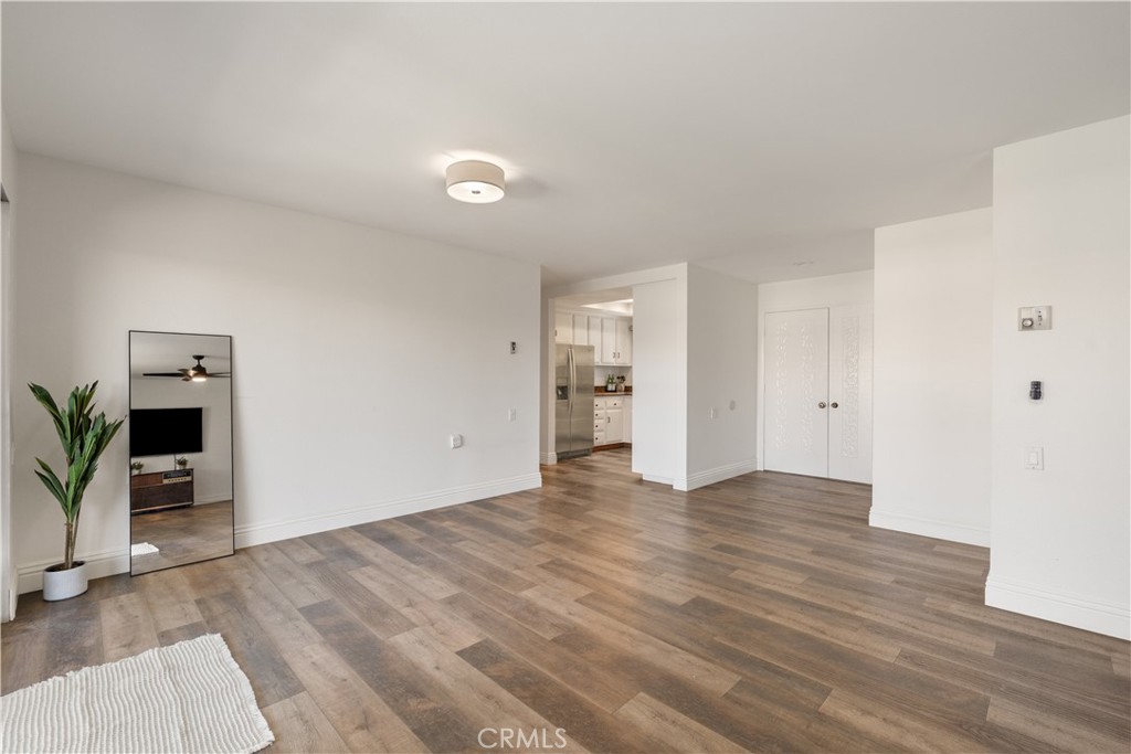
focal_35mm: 16
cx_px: 566
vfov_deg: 73.8
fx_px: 503
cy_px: 377
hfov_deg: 96.7
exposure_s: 1/30
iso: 800
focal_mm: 16
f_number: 9
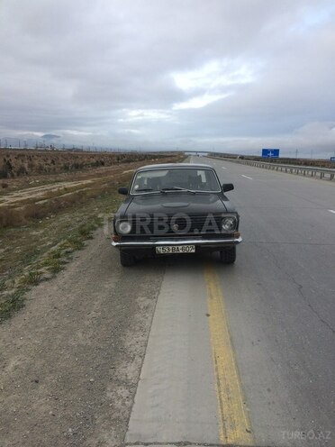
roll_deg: -1.6
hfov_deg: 48.2
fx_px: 374
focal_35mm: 29
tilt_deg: -11.0
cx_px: 168
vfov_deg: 61.7
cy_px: 224
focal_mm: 4.15
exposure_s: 1/912
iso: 32
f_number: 2.2
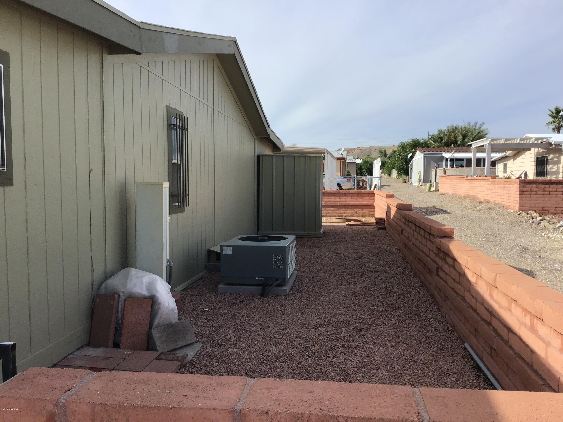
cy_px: 211
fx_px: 504
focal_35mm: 31
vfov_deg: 45.4
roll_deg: -0.6
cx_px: 282
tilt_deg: -6.6
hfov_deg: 58.4
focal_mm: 3.3
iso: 25
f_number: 2.4
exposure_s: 1/1456
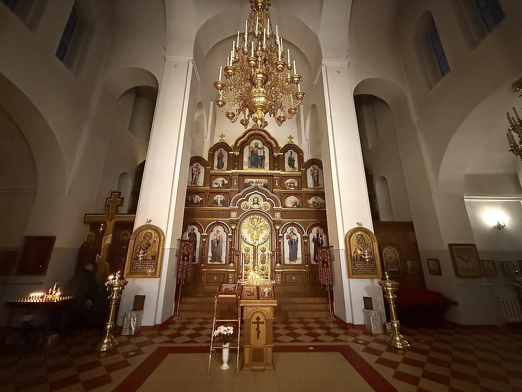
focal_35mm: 14
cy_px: 196
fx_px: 211
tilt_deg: +16.2
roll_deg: -0.3
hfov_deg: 102.1
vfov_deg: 85.7
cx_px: 261
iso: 1600
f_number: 2.2
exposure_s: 1/25
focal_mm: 2.22
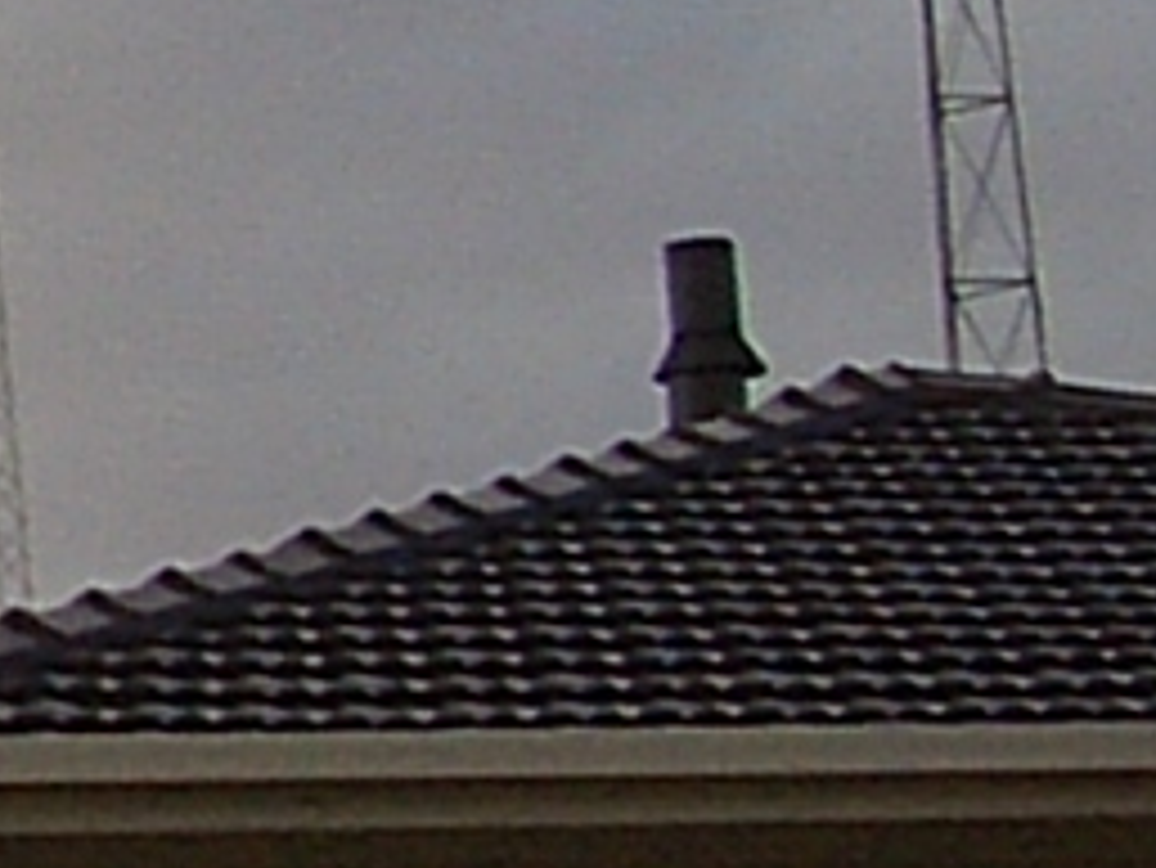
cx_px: -2901
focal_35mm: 279
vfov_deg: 5.3
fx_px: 9322
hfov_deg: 6.2
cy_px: -153
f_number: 4.3
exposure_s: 1/500
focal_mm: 5.8
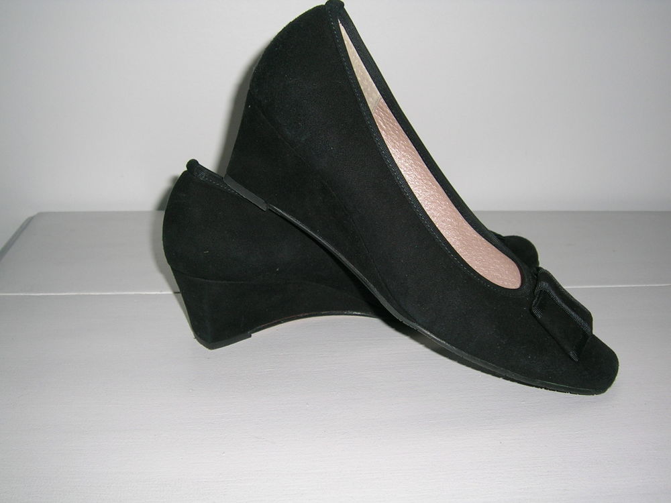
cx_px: 336
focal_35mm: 40
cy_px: 252
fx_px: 775
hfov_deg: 46.8
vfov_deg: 36.0
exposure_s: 1/60.1
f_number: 2.9
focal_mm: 6.1
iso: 50
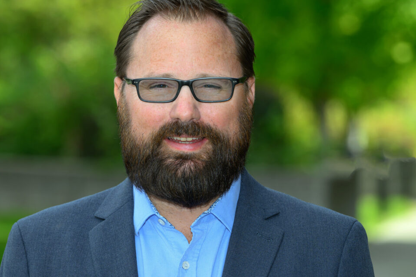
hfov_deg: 11.3
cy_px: 134
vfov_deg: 7.5
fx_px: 2103
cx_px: 177
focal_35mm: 182
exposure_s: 1/200
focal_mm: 145
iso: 80
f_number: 5
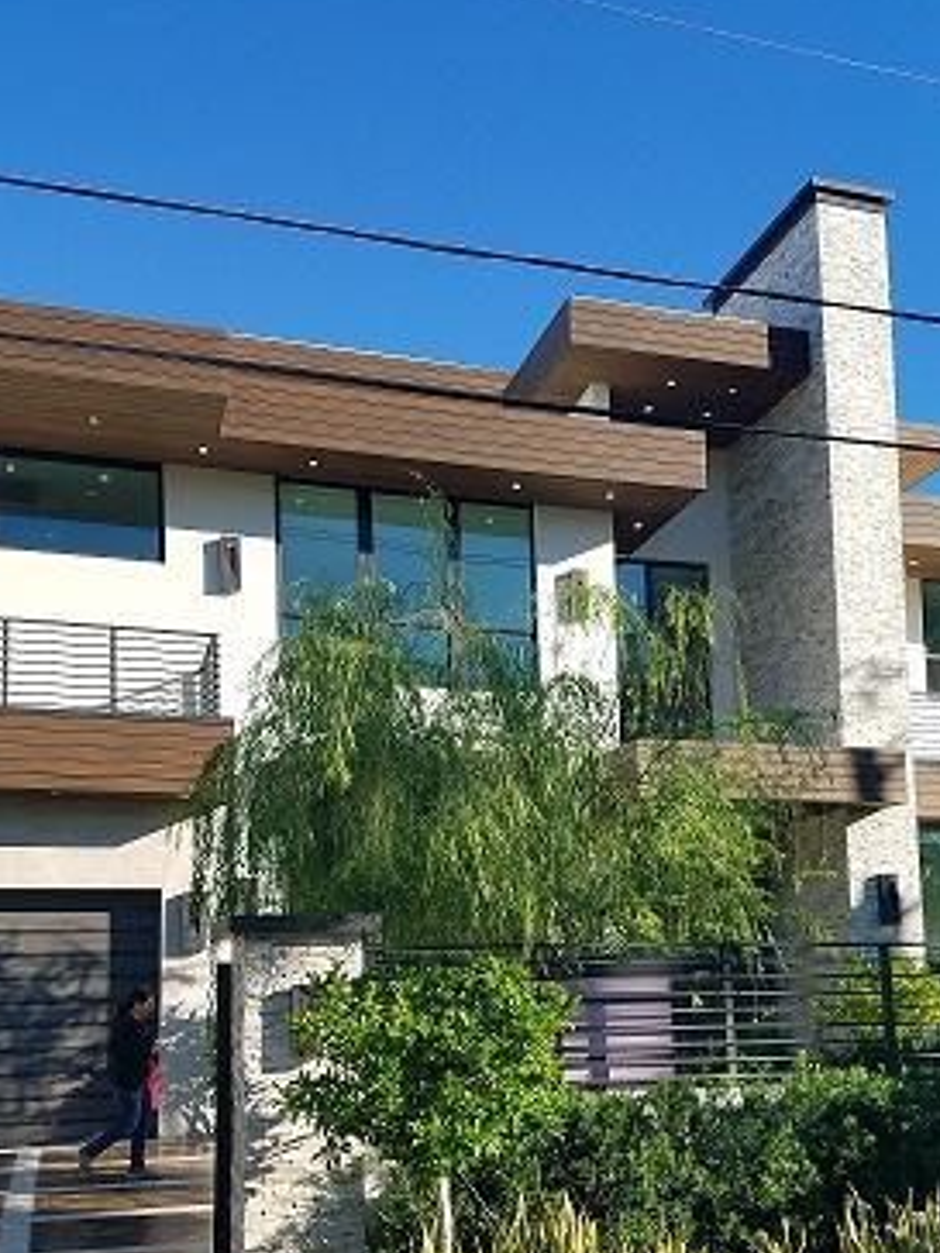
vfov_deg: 50.4
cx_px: 510
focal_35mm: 36
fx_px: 1303
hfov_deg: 39.6
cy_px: 843
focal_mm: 4.2
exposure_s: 1/1680
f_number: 1.7
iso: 50
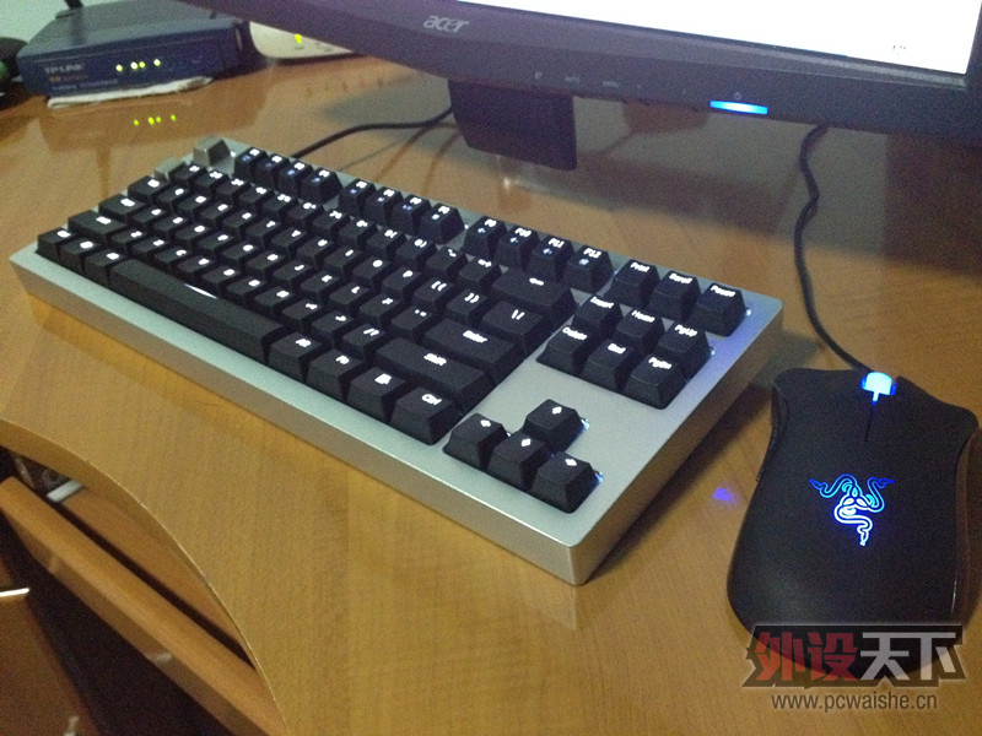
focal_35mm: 35
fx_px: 993
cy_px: 368
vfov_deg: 40.7
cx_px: 491
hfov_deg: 52.6
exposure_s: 1/15
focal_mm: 4.28
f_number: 2.4
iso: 640
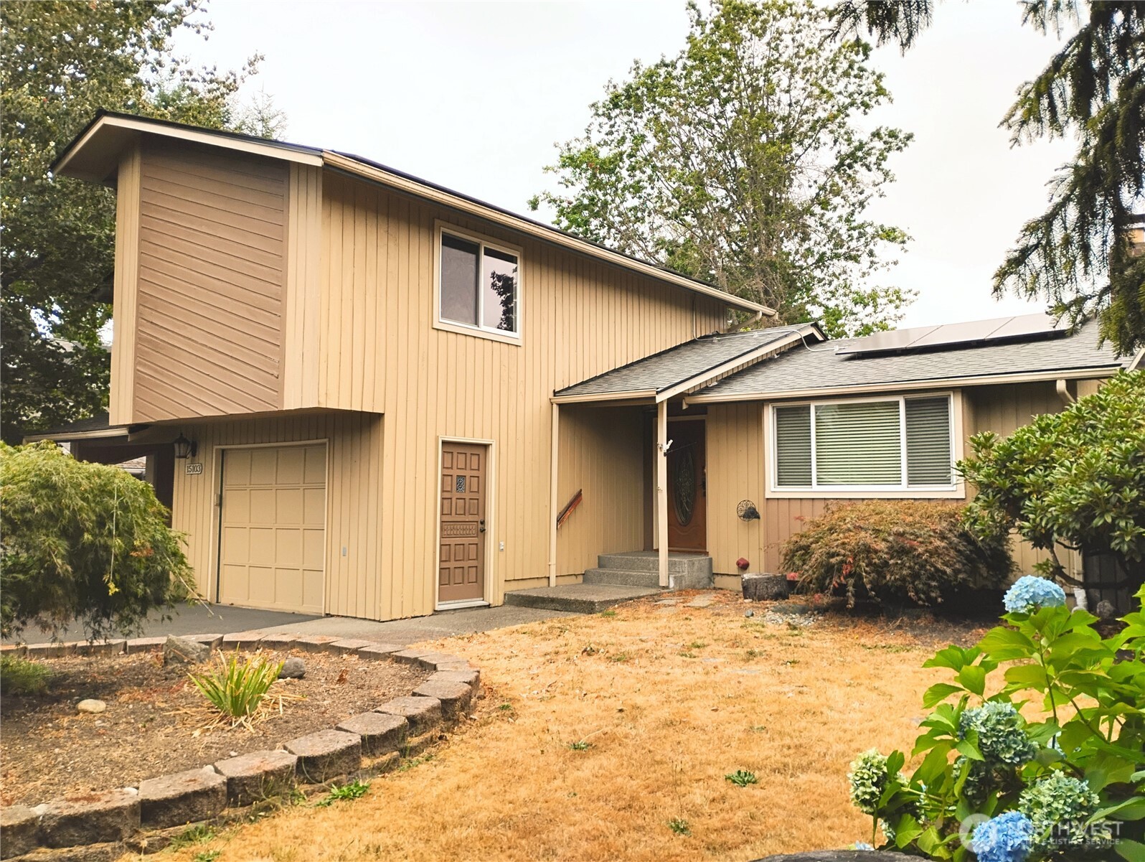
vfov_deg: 49.8
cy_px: 431
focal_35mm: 28
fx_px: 927
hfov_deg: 63.4
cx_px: 572
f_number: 1.8
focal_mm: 4.26
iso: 129
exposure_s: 1/120
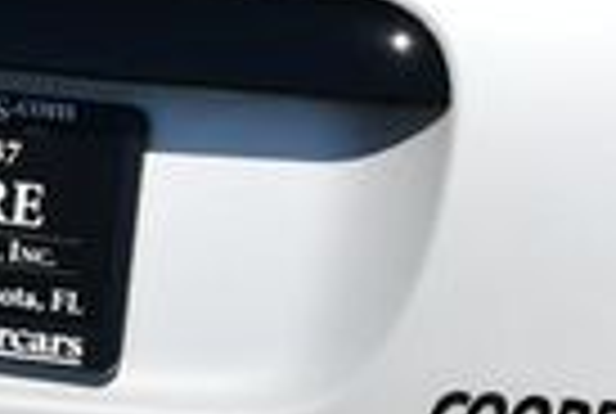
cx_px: -189
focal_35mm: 270
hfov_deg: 7.5
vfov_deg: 5.1
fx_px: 4630
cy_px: -4
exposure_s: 1/320
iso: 100
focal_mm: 29
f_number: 9
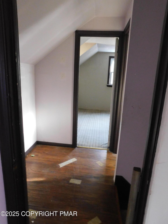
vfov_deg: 73.9
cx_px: 84
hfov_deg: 58.9
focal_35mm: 23
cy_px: 112
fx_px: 149
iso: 640
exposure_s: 1/8
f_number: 3
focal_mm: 4
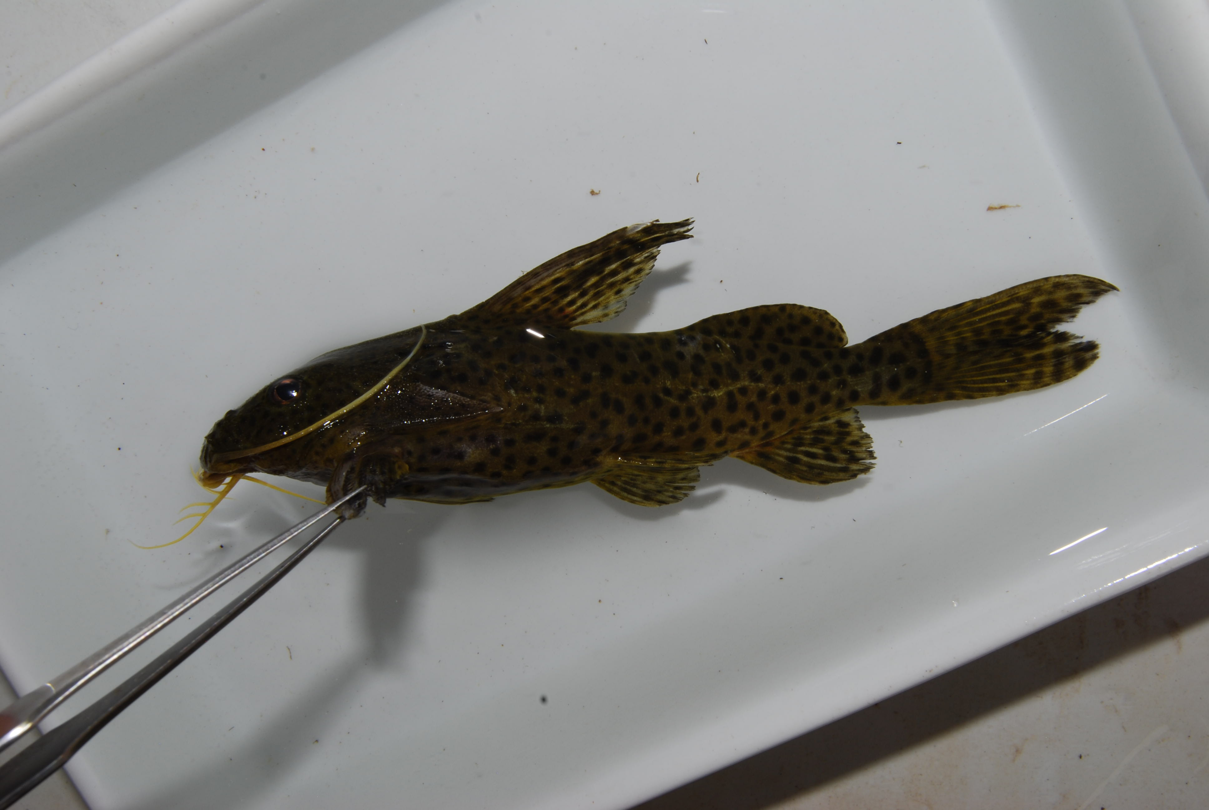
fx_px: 1311
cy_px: 405
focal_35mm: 39
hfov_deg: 49.5
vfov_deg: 34.3
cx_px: 604
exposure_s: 1/100
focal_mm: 26
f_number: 18
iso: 100
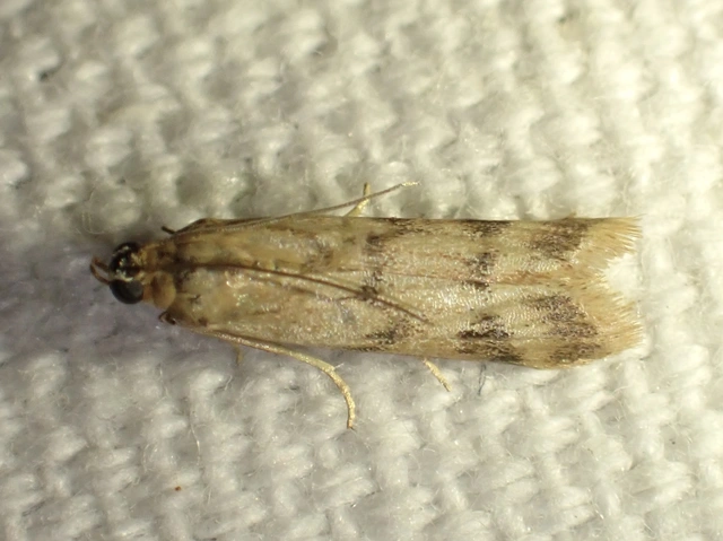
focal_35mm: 100
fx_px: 2087
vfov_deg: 14.8
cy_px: 270
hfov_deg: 19.7
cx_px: 362
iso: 500
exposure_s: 1/400
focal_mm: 18
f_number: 4.9
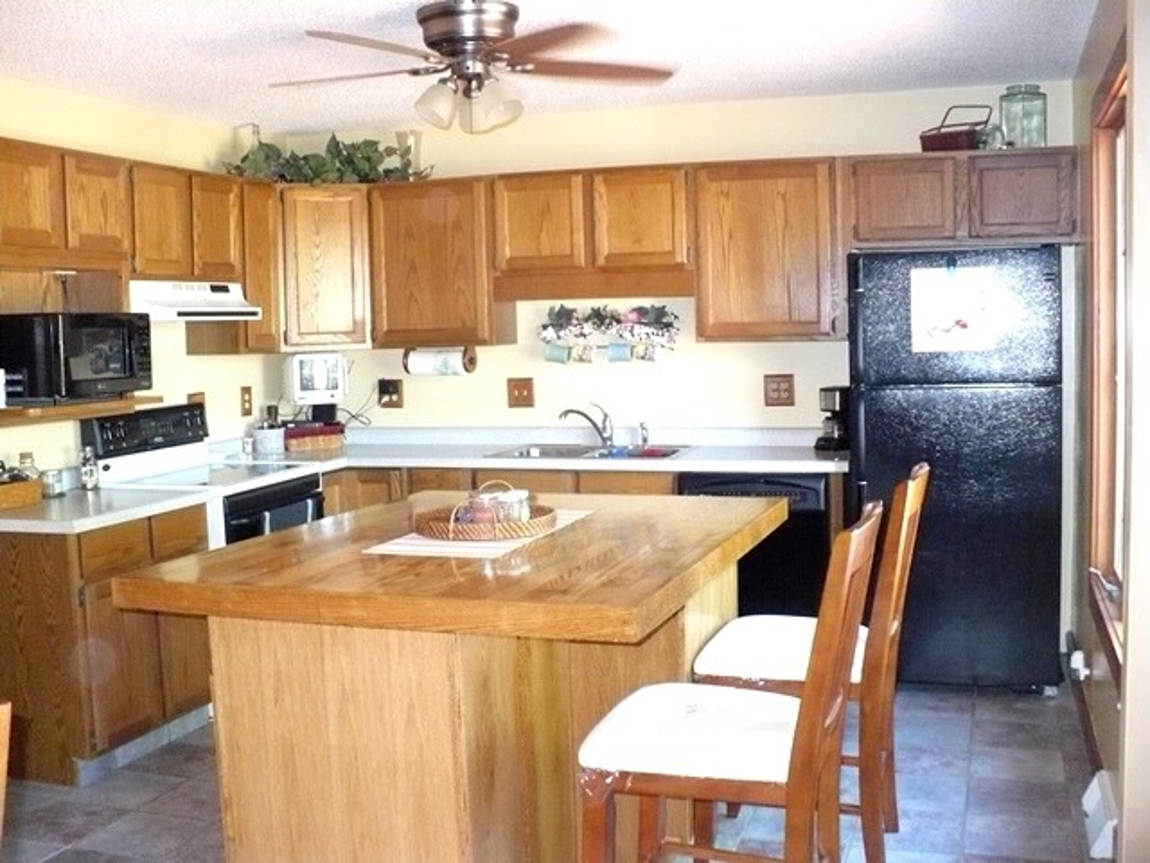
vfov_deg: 38.7
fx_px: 1229
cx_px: 575
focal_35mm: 37
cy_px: 432
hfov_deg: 50.1
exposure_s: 1/30
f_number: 2.8
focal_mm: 6.1
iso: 500
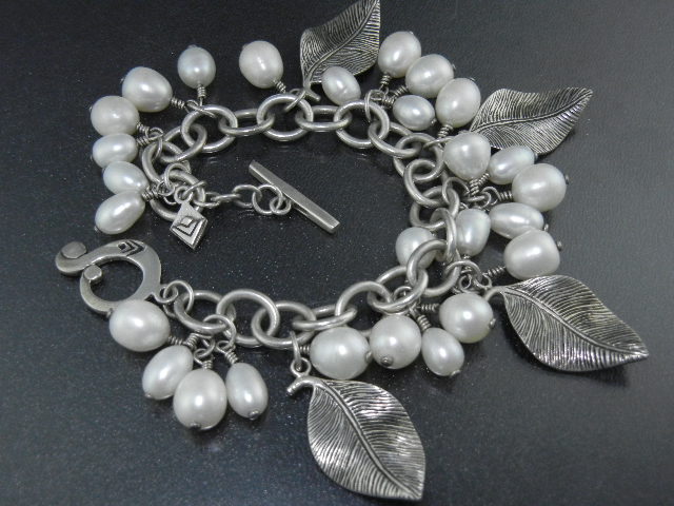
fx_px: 876
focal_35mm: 45
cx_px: 337
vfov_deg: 32.2
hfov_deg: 42.1
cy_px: 253
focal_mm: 8.1
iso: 642
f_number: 7.6
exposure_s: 1/30
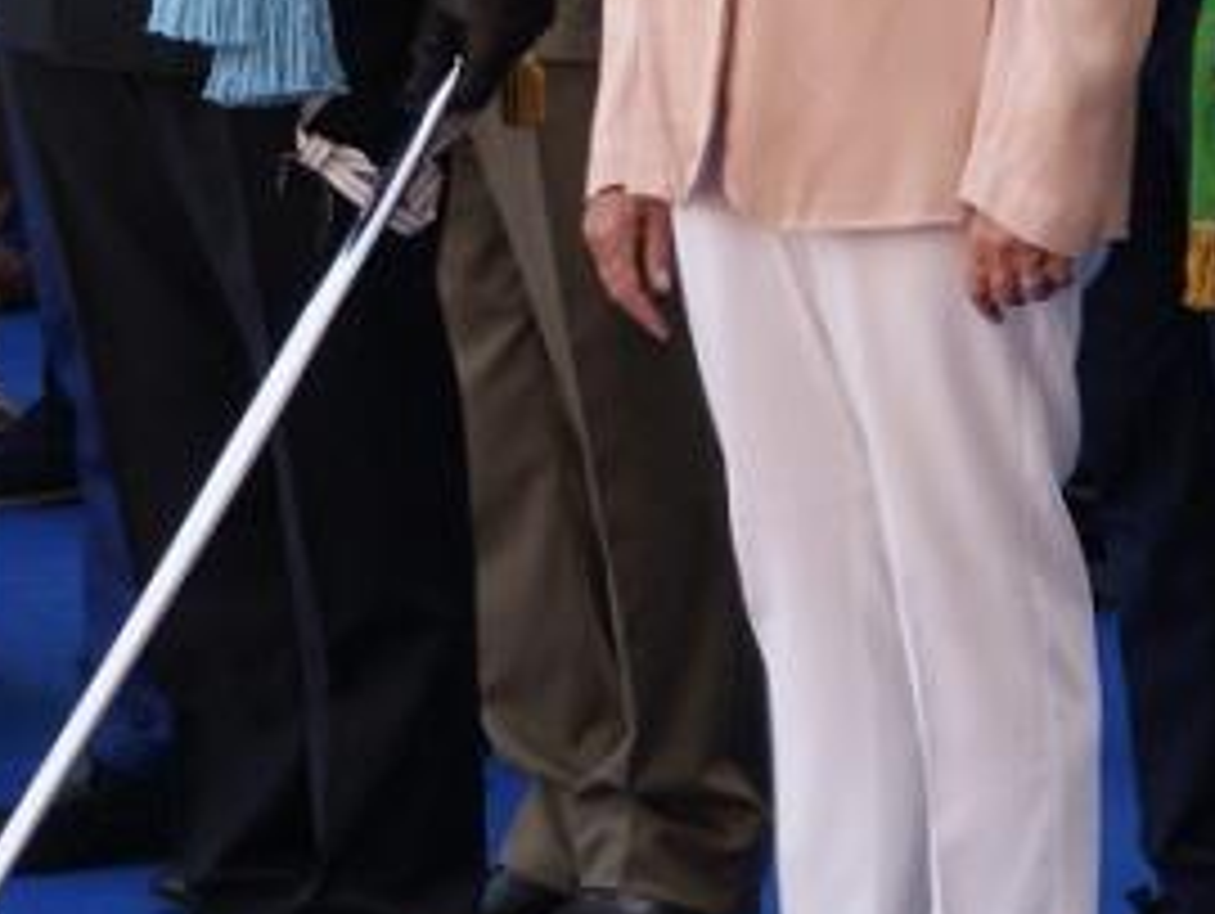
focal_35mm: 384
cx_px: 940
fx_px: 13490
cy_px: -182
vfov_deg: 3.9
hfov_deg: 5.2
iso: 200
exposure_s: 1/125
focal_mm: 60
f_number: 5.6
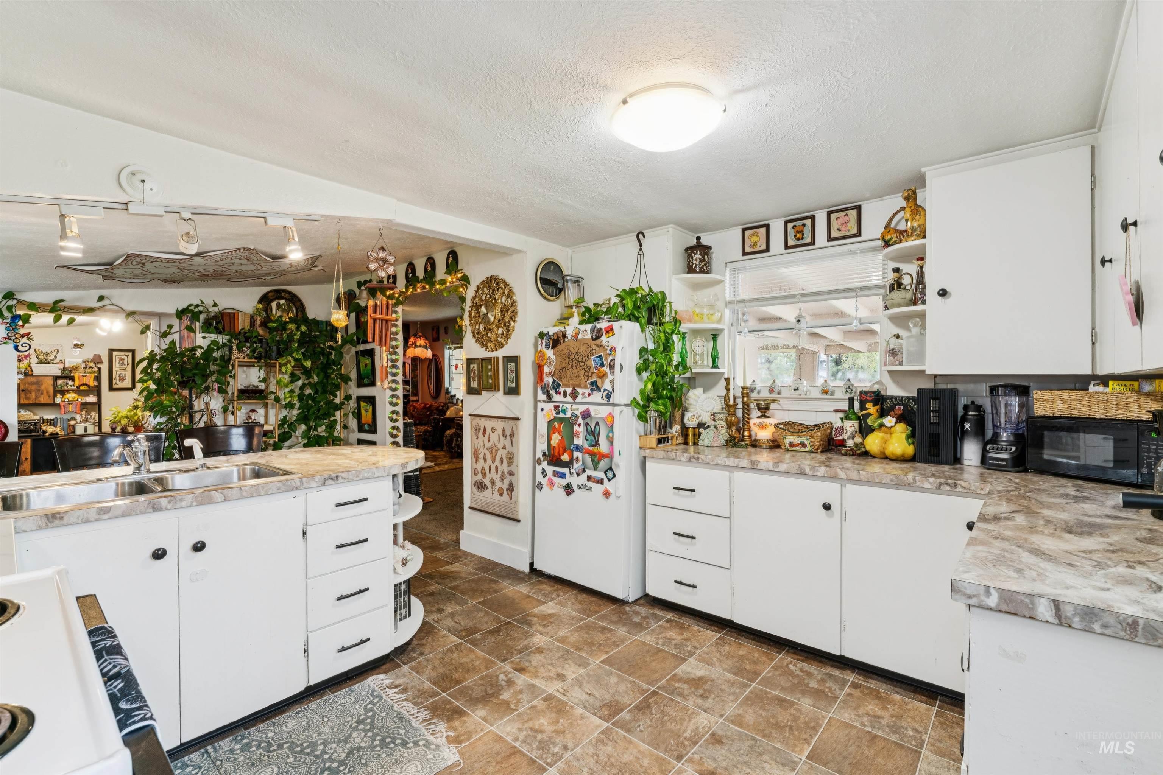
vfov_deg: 73.4
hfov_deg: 96.4
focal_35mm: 16
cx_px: 582
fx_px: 520
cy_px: 388
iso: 400
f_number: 13
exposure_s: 1/3.33
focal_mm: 16.1
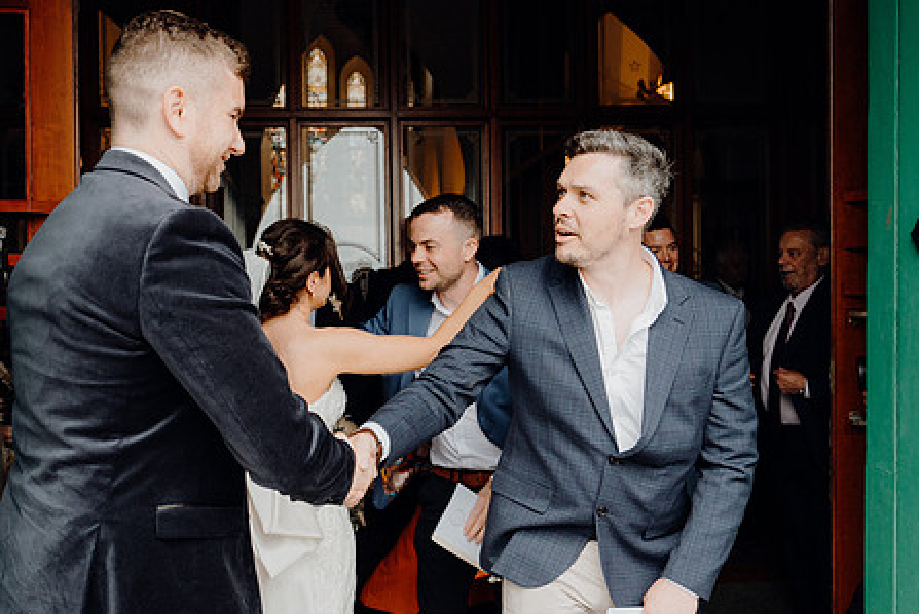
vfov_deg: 37.9
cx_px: 366
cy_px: 332
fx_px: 894
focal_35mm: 35
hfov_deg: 54.0
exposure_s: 1/200
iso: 250
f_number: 3.5
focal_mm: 27
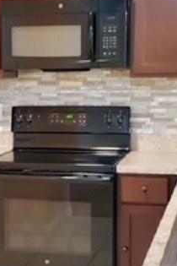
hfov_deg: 15.5
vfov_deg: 23.0
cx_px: 47
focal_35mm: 88
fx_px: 649
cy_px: 176
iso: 640
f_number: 2.4
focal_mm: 4.3
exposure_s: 1/39
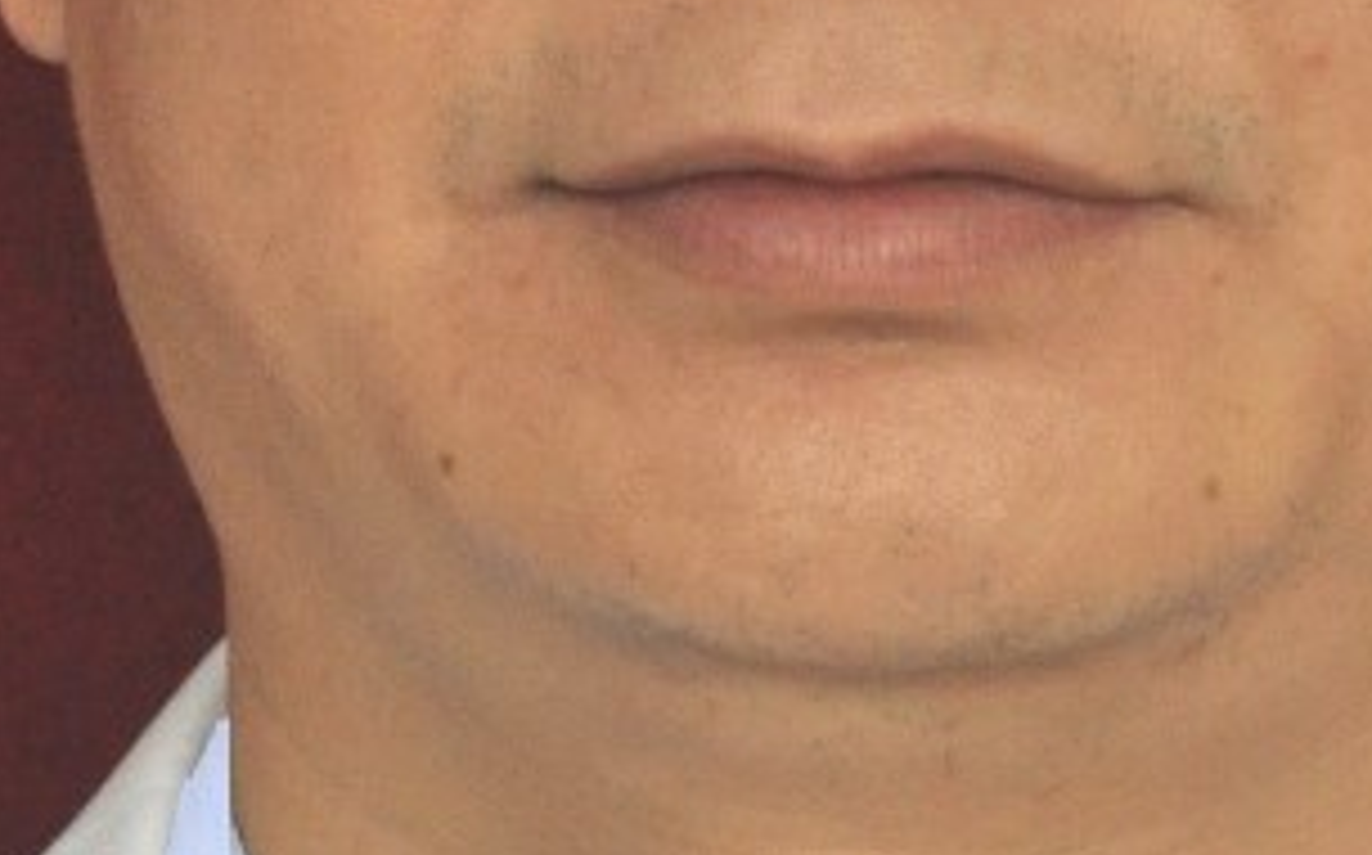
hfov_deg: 4.5
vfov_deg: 2.8
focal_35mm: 465
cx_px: 985
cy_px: 162
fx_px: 17371
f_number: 5
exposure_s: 1/60
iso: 800
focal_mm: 58
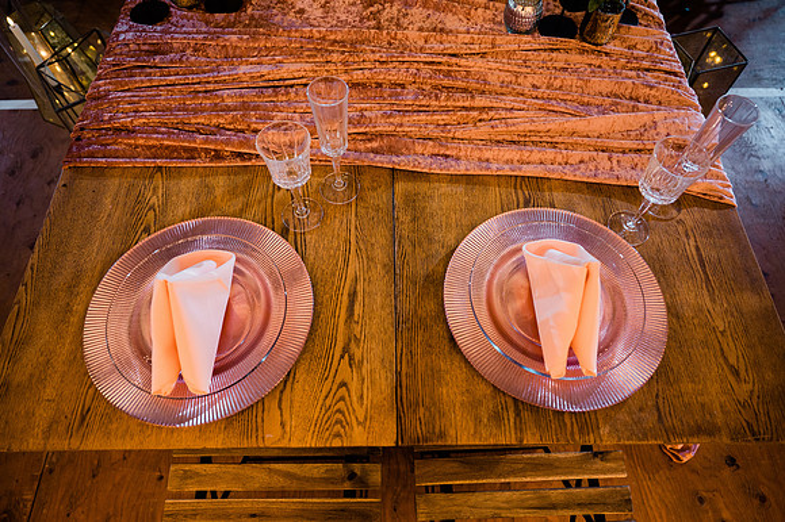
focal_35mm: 24
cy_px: 261
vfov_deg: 53.1
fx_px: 523
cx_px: 392
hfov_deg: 73.8
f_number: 3.5
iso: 1250
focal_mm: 24
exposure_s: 1/200
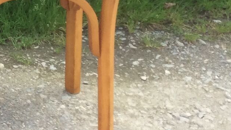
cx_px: -204
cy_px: -34
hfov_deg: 13.2
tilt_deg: -24.0
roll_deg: +0.9
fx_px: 882
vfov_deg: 8.3
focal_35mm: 144
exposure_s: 1/239
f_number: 2.4
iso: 32
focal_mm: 3.3
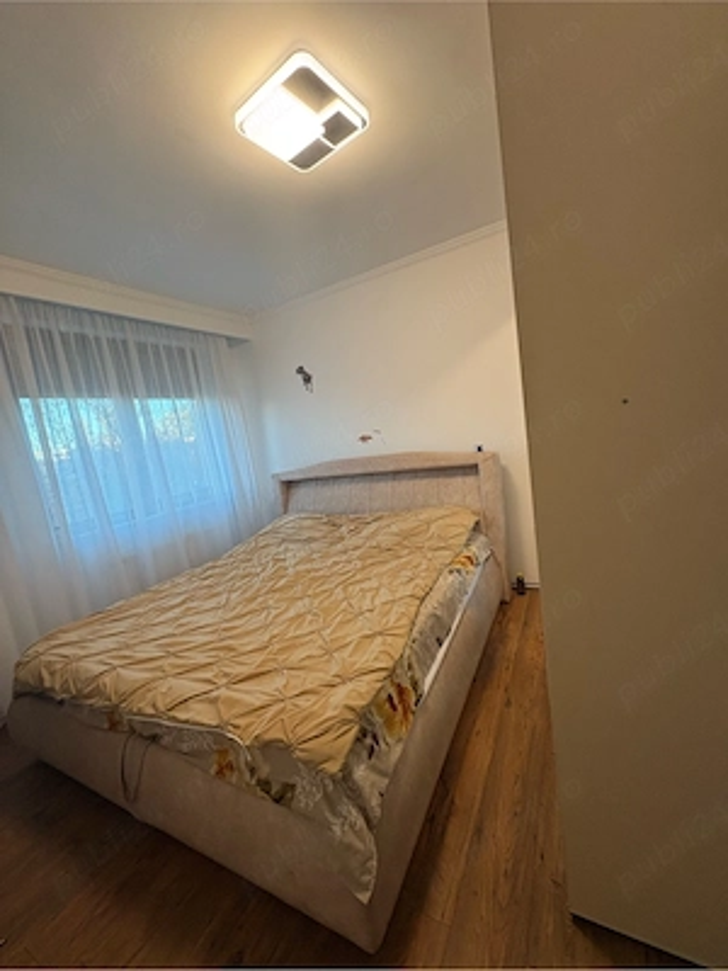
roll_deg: +7.9
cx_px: 364
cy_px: 486
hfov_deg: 85.7
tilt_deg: -6.9
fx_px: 393
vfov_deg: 102.1
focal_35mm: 14
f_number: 2.2
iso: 160
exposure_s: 1/50
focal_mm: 2.22
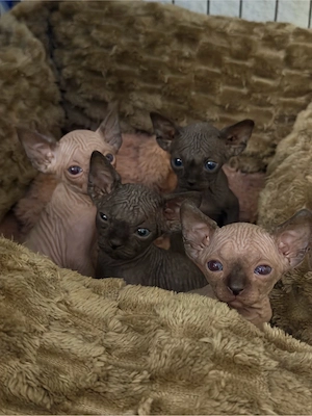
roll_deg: +1.8
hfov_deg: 30.3
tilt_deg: -28.1
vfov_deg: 39.7
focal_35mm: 48
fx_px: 577
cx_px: 156
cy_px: 208
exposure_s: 1/20
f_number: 1.78
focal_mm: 6.76
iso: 800
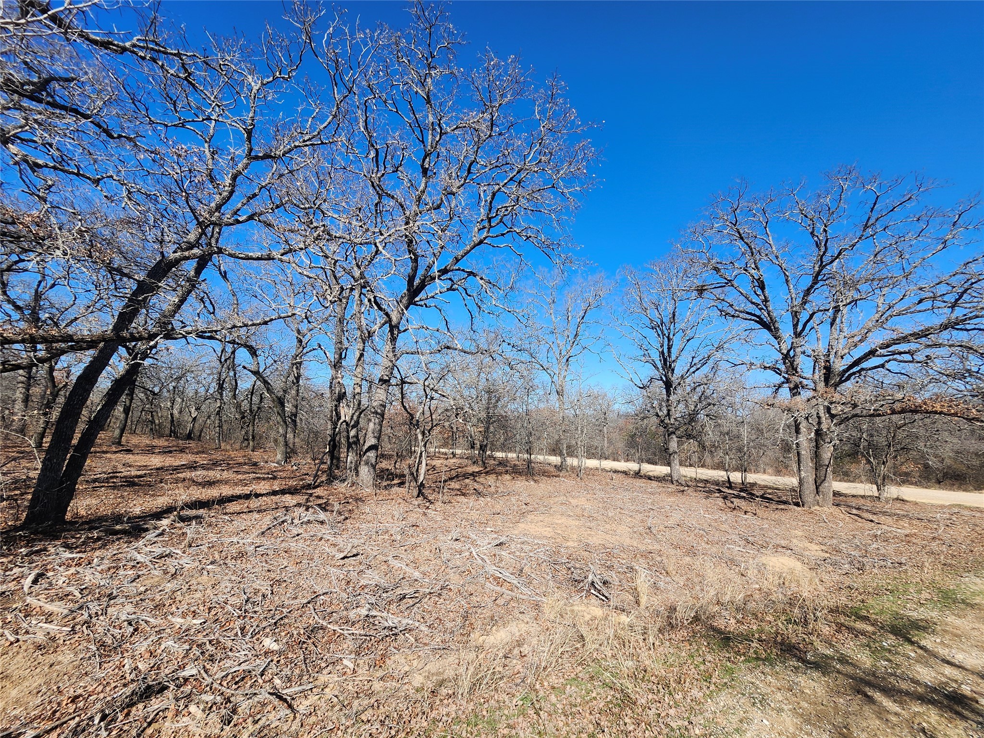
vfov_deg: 89.9
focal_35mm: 13
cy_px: 369
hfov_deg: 106.2
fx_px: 370
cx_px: 492
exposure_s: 1/1078
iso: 40
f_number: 2.2
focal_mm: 1.74
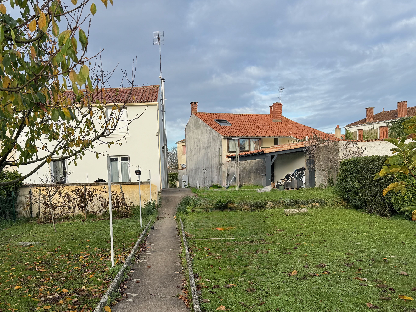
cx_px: 189
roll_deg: +2.6
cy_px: 213
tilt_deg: -5.1
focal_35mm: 35
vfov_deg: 40.1
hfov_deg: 52.6
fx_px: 421
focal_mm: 6.76
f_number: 1.78
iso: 80
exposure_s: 1/1637
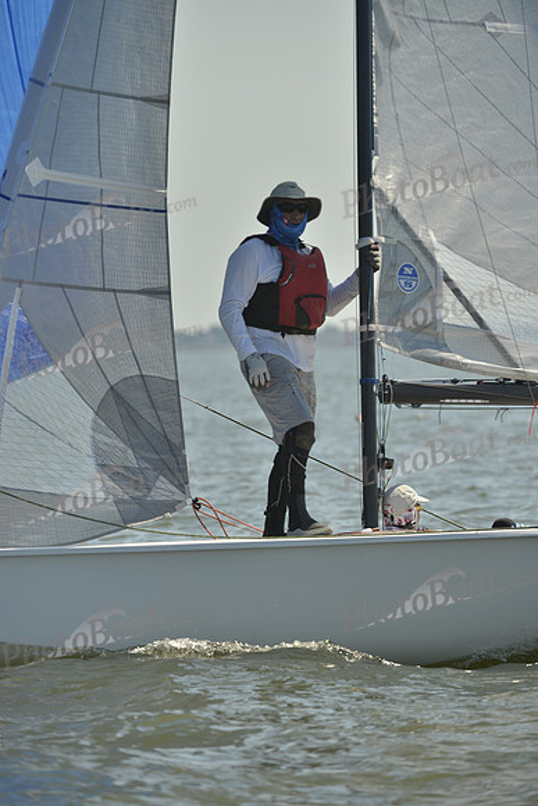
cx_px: 269
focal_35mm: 290
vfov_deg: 7.1
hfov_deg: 4.7
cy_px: 403
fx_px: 6496
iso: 200
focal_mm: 290
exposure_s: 1/1250
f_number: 6.3
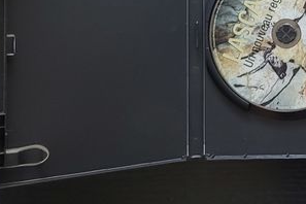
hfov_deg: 20.6
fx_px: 773
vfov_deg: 14.5
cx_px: 384
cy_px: -53
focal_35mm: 91
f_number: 1.8
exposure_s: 1/50
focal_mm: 5.4
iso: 320
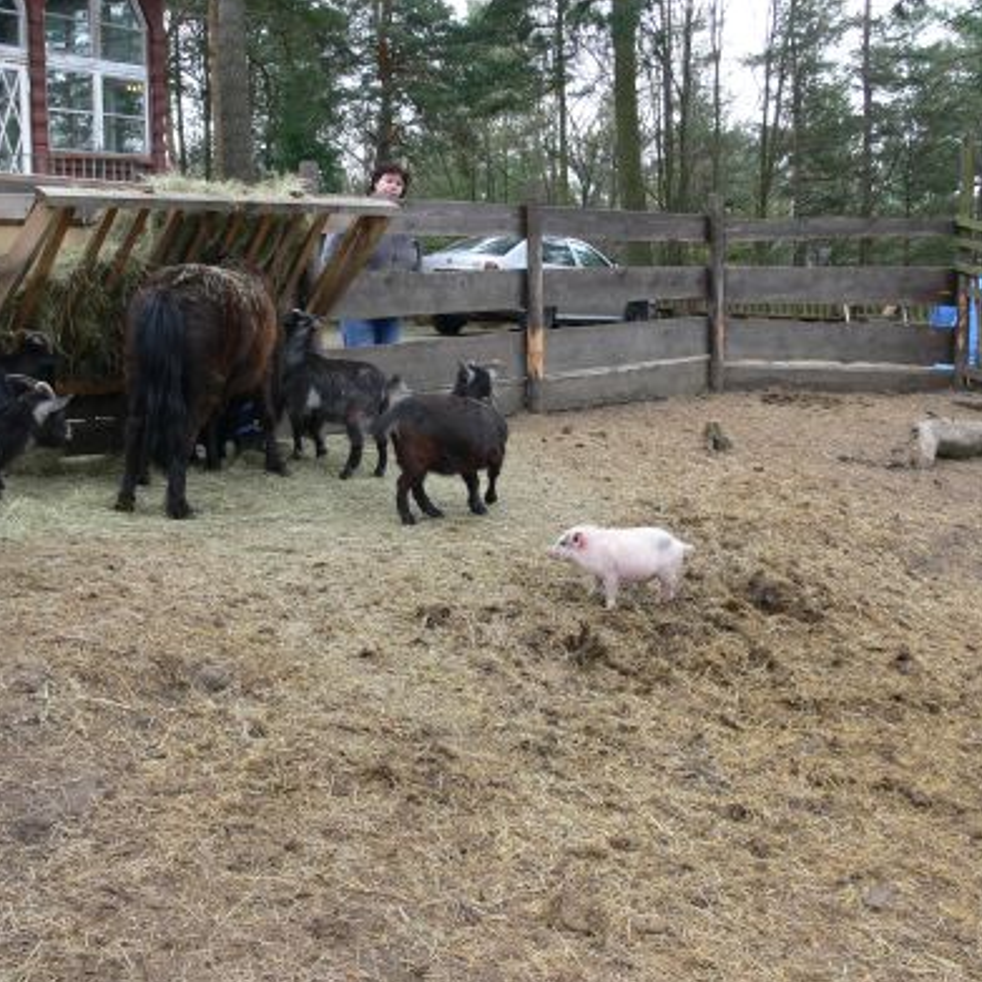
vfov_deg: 39.2
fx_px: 1380
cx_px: 427
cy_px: 505
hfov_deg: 39.1
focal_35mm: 43
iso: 100
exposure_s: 1/60
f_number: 4
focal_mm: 7.4
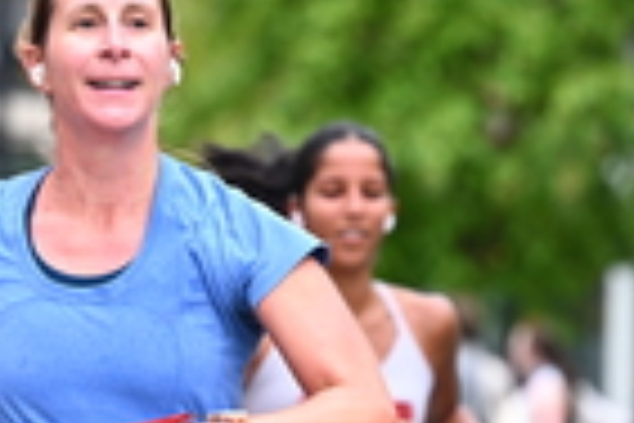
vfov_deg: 3.1
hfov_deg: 4.6
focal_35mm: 448
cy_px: 191
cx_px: 193
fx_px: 7889
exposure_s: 1/1600
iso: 640
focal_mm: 115
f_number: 2.8
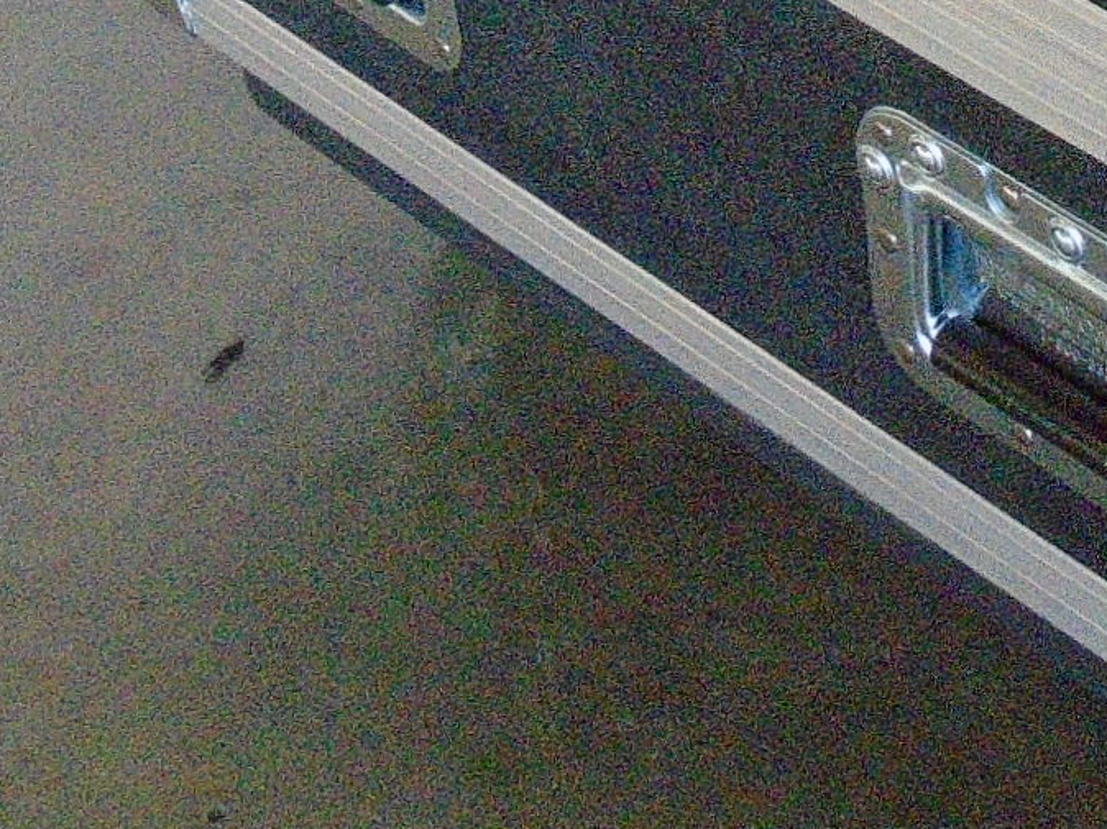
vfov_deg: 14.2
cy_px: -269
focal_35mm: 100
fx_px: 3197
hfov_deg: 18.4
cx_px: 1417
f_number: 3.2
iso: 800
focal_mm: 4.6
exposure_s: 1/200
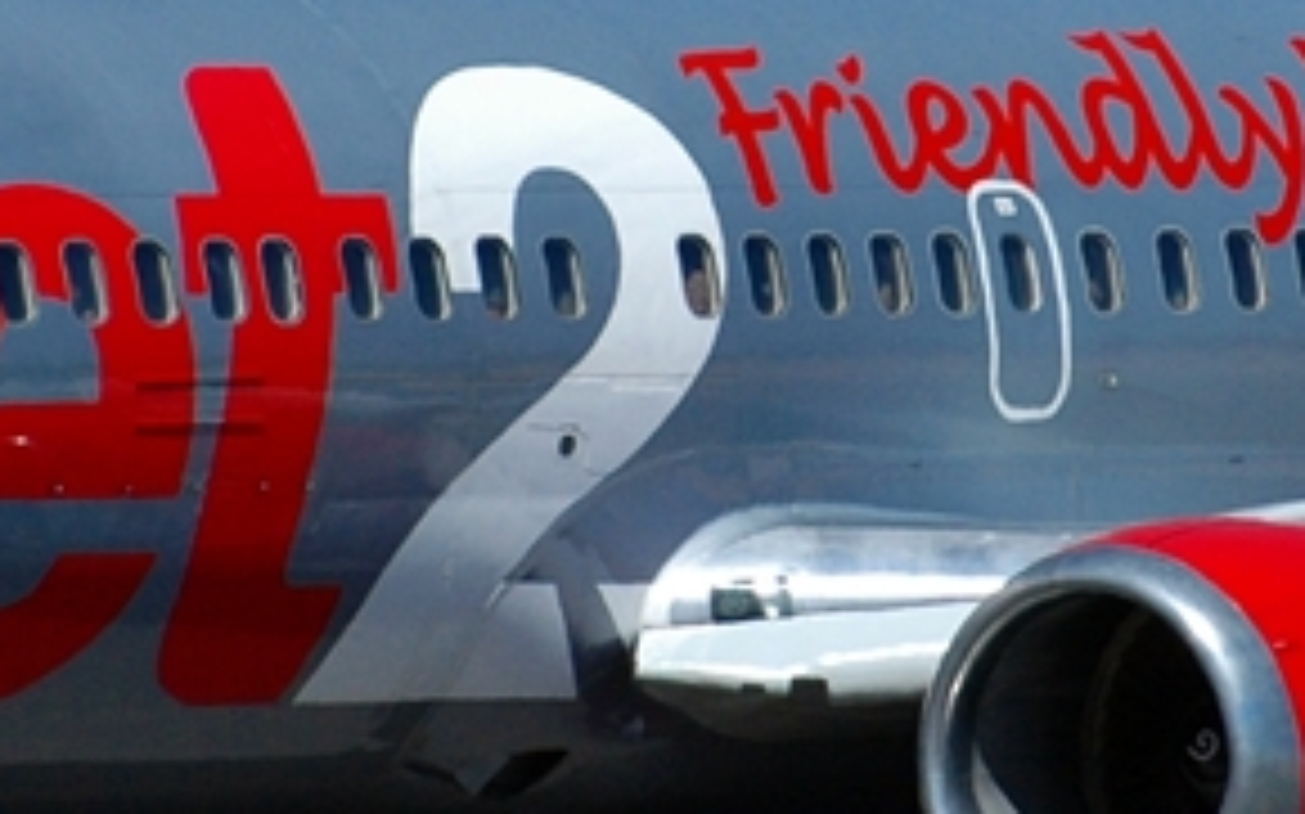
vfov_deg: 0.8
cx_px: 927
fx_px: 57558
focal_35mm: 1619
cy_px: 173
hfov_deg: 1.3
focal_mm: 300
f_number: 5.6
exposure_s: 1/2000
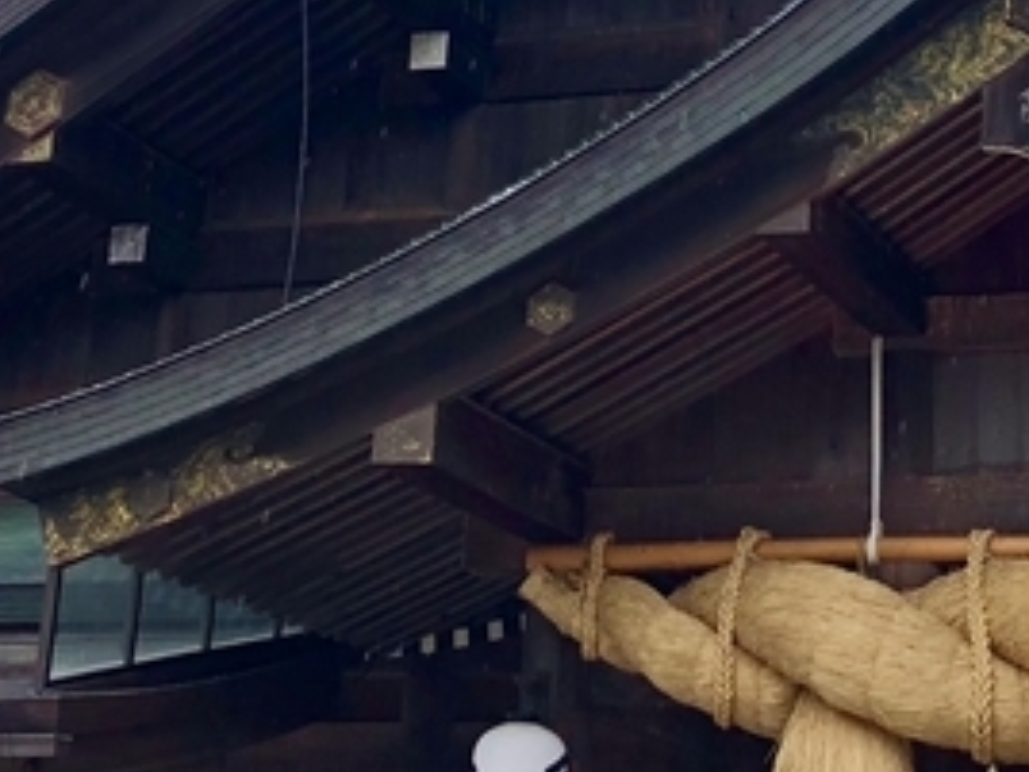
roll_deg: -1.3
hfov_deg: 18.3
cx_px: 683
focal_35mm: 107
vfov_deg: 13.0
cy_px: -419
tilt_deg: +26.0
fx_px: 3181
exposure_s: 1/510
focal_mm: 4
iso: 20
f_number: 1.8
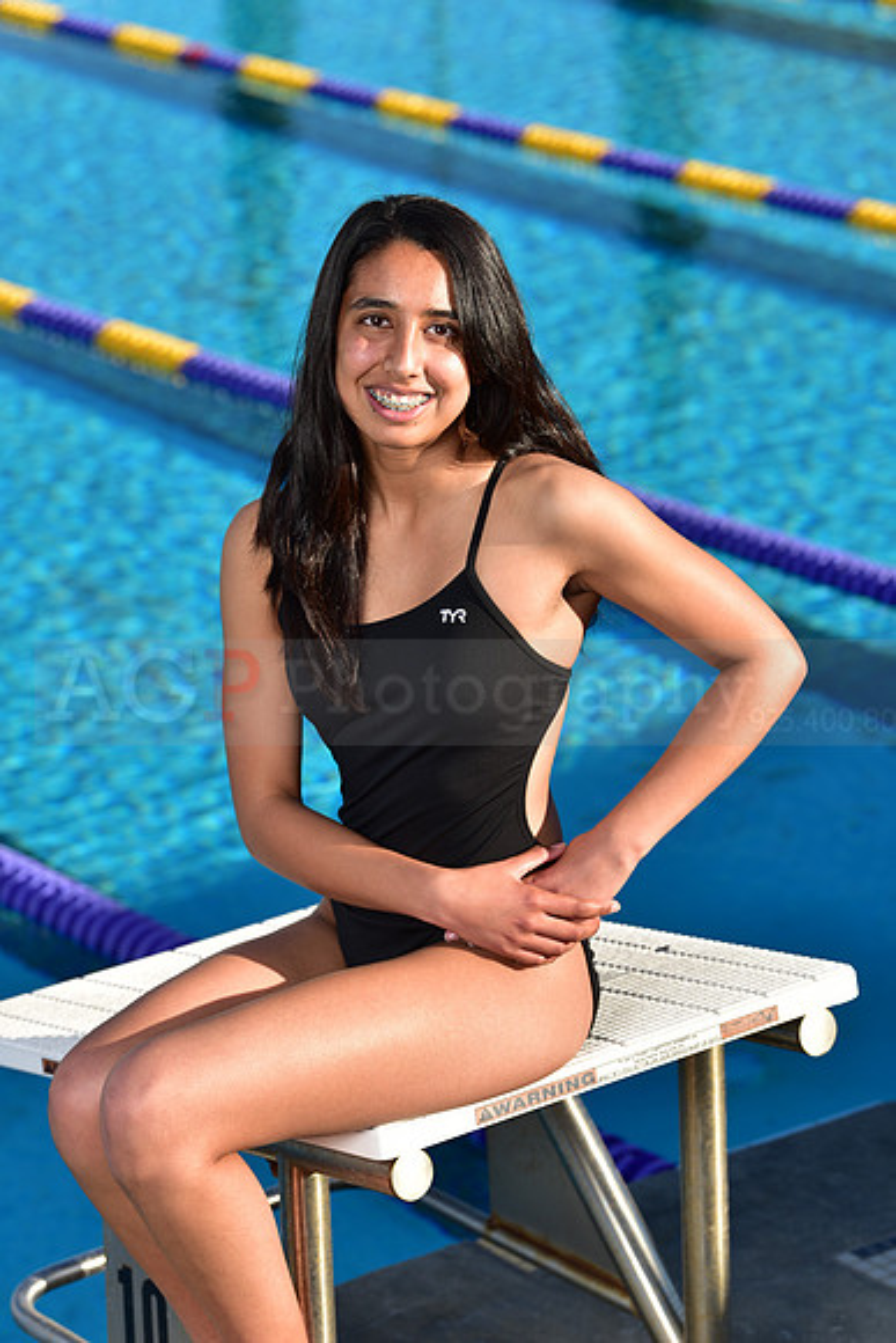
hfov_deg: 11.0
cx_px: 448
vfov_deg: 16.4
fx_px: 4664
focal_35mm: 125
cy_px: 672
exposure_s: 1/250
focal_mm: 125
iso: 64
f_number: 5.6
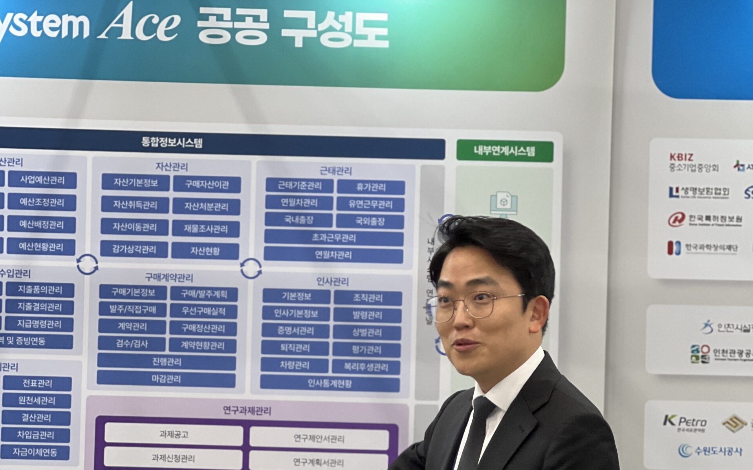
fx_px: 2237
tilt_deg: +0.6
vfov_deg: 12.0
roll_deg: -1.3
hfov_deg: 19.1
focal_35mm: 109
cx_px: 377
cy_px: 360
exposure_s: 1/40
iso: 160
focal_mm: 9
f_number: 2.8
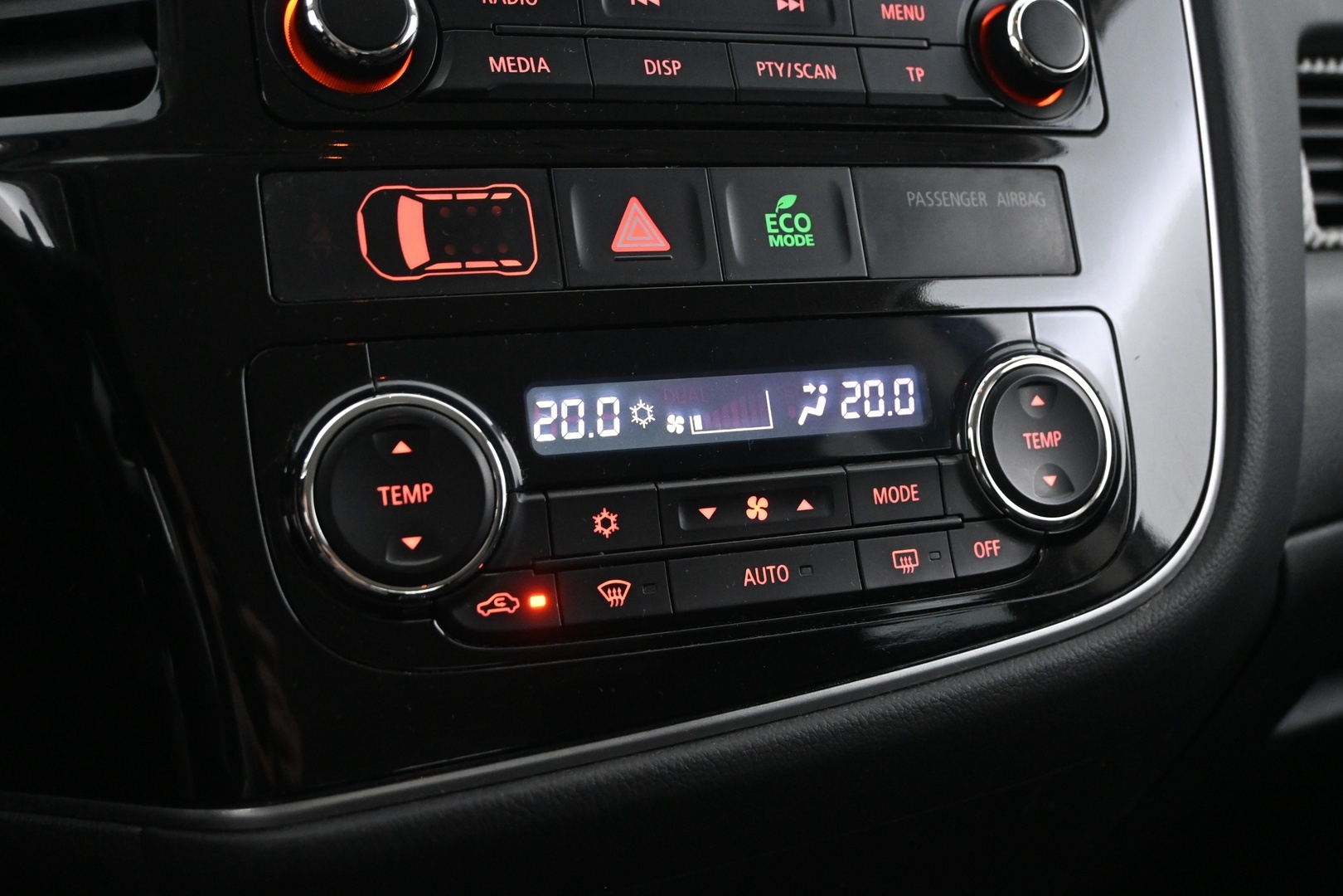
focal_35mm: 42
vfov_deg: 31.9
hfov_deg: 46.4
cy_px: 448
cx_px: 672
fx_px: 1567
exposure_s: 1/20
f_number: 4.5
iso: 3200
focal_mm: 28
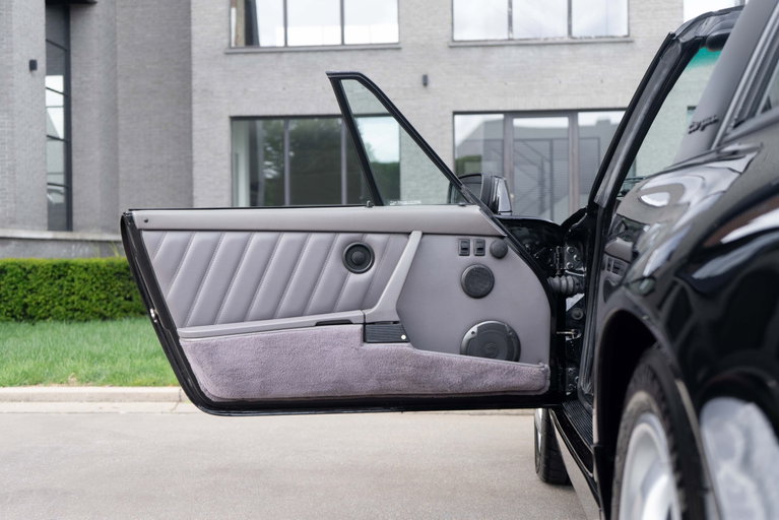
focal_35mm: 44
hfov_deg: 44.5
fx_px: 952
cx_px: 390
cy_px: 260
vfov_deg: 30.5
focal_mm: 44
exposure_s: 1/50
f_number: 4.5
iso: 64
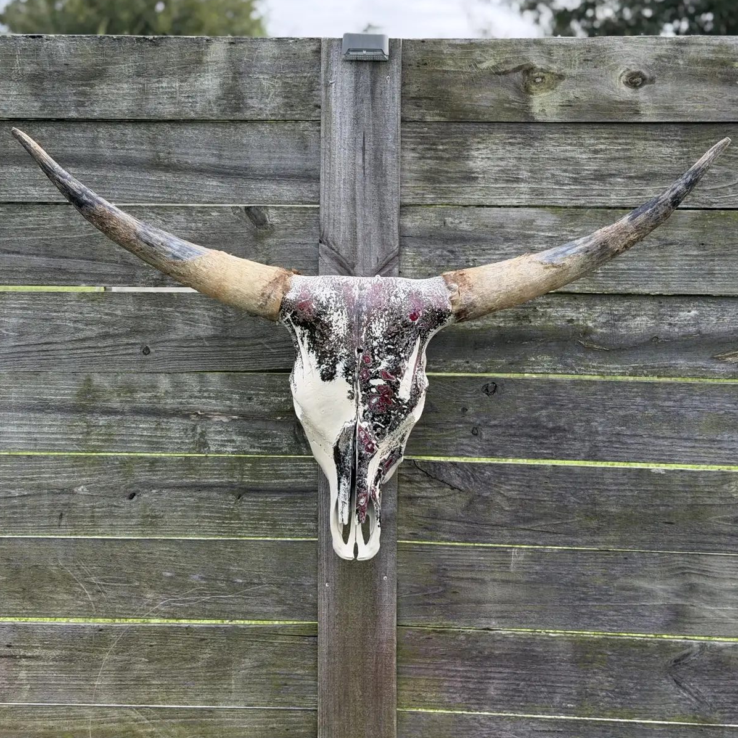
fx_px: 1375
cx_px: 369
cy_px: 309
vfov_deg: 30.0
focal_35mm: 57
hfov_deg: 30.0
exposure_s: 1/906
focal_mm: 6.76
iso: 80
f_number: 1.78
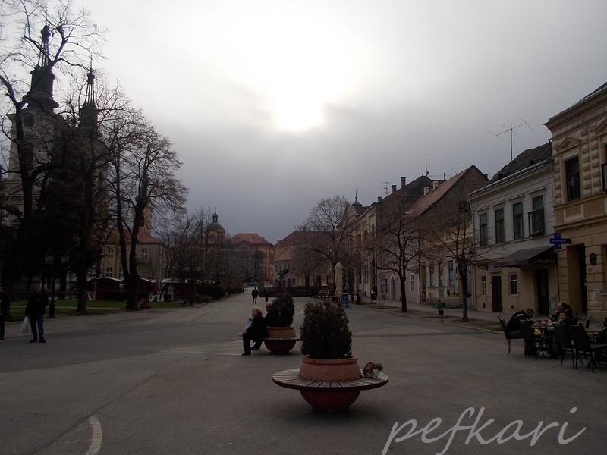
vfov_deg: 48.2
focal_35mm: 29
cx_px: 304
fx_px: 509
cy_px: 228
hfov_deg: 61.7
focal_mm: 4.1
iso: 80
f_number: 3.3
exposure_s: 1/1000
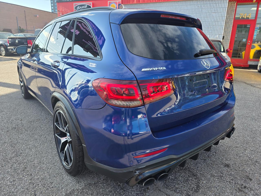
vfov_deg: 58.9
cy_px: 98
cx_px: 130
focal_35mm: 23
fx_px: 173
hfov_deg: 73.9
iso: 40
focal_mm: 6.3
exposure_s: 1/715
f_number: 1.7
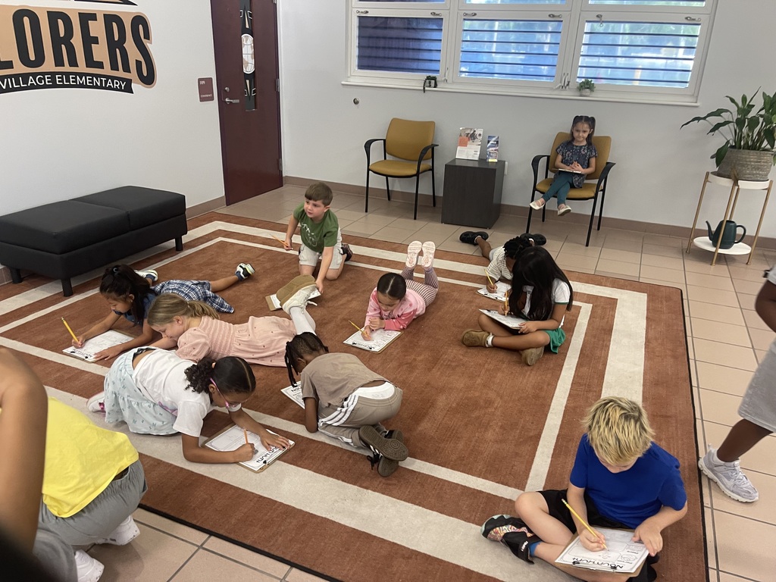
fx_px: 560
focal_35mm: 25
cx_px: 388
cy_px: 291
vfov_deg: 54.9
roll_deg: +0.1
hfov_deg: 69.4
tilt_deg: -23.3
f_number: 1.6
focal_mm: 5.1
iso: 200
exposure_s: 1/60
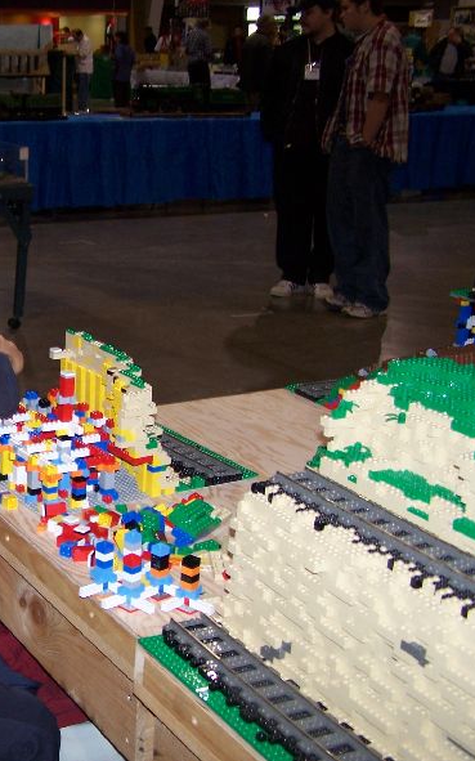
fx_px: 1119
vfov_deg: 37.5
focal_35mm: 54
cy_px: 380
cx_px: -9
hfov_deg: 22.9
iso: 140
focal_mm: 6.3
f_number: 2.8
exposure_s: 1/60
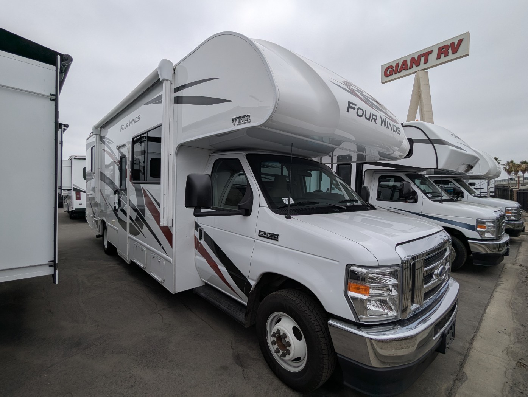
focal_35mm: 16
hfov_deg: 94.4
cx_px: 264
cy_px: 198
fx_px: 244
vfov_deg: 78.2
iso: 51
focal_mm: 2.35
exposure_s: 1/2732
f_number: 2.2
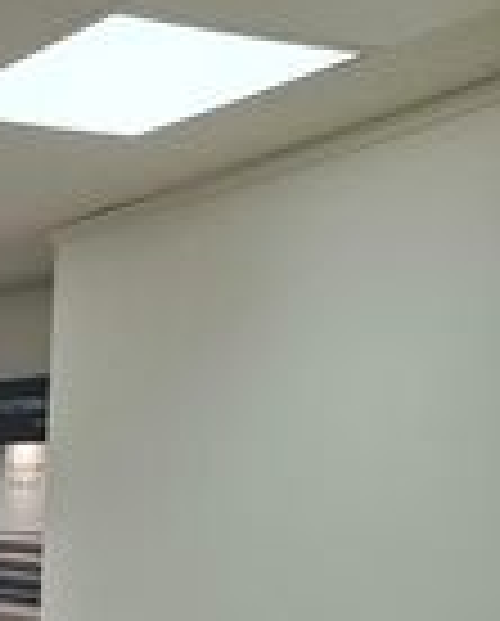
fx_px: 1198
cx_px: -396
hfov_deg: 18.5
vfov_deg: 27.8
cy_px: 576
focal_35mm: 65
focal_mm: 5.54
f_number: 1.8
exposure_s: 1/123
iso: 50
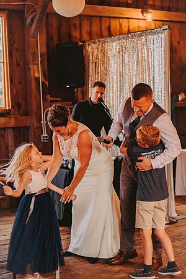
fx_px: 542
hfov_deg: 19.5
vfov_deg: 28.8
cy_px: 140
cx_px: 93
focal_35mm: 70
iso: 1000
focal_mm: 70
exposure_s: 1/100
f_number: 2.8
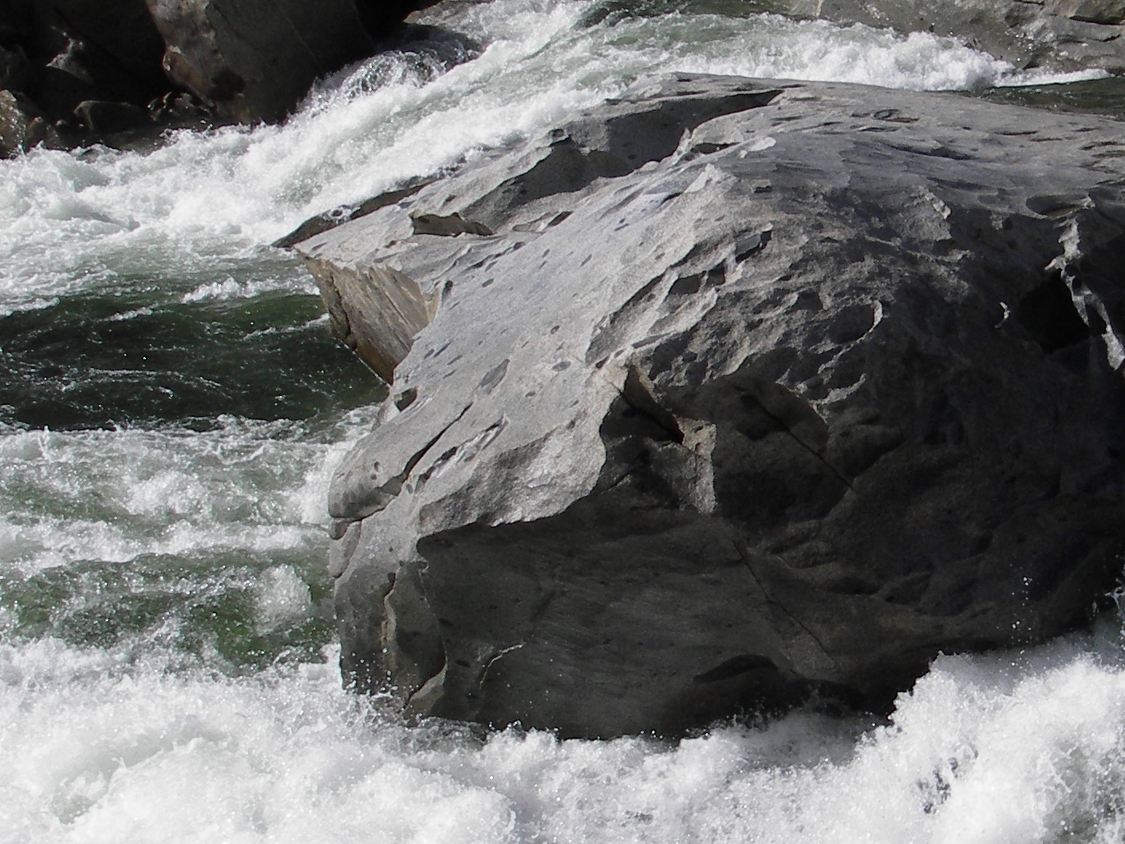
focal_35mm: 69
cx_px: 923
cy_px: 427
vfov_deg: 21.3
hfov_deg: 27.5
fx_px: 2242
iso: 50
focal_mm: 6.3
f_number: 6.6
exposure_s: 1/400
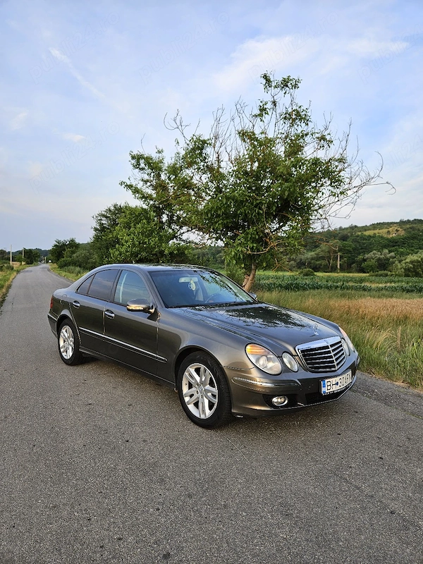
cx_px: 212
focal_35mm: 23
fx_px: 375
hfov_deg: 58.9
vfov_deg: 73.9
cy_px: 282
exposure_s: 1/192
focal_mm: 5.4
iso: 25
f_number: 1.8
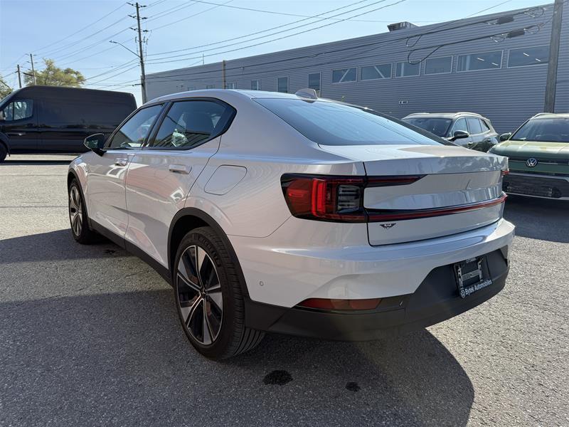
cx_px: 284
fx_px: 394
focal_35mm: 24
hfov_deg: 71.6
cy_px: 214
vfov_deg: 56.8
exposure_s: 1/3425
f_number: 1.78
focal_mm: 6.76
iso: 100
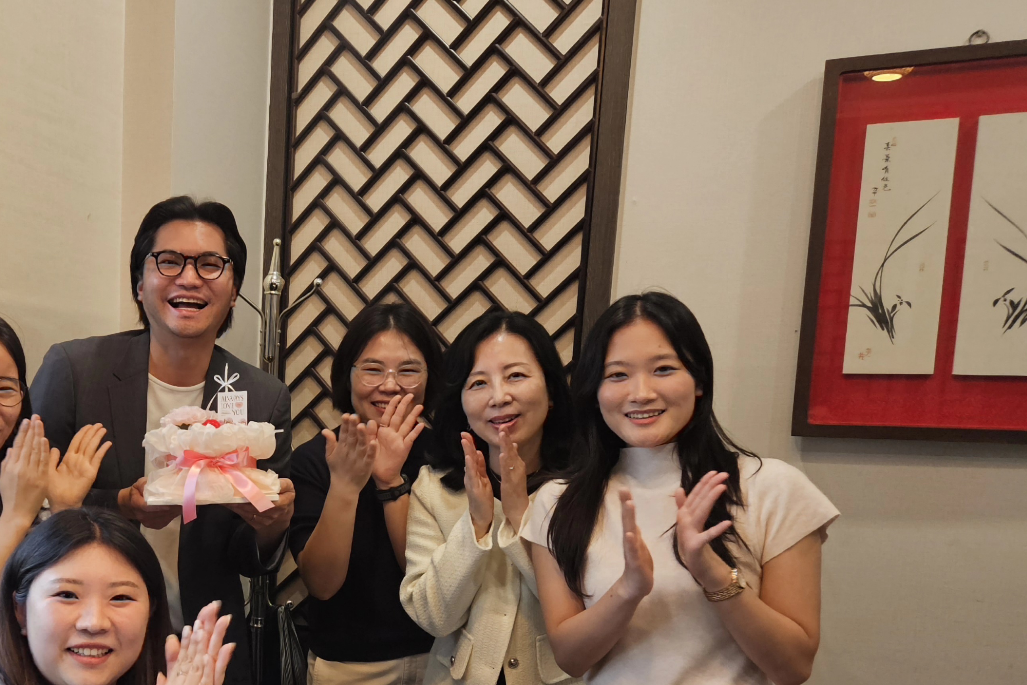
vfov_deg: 35.1
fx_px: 1055
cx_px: 249
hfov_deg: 49.7
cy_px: 520
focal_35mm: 37
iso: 200
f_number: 1.8
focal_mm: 5.4
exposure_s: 1/120
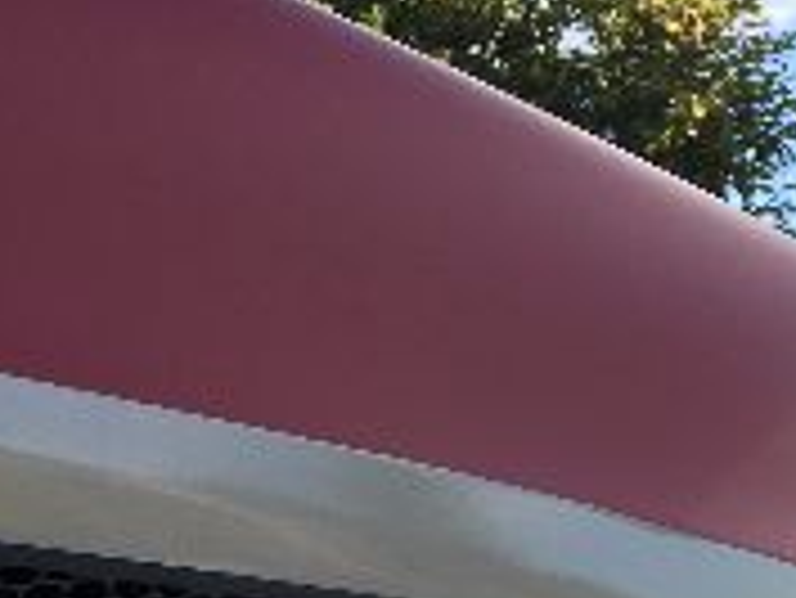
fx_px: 2416
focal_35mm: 105
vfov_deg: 12.8
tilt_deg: -5.1
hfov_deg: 18.4
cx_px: 90
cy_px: 1070
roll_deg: +9.4
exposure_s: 1/400
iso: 25
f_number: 2.2
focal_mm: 4.15
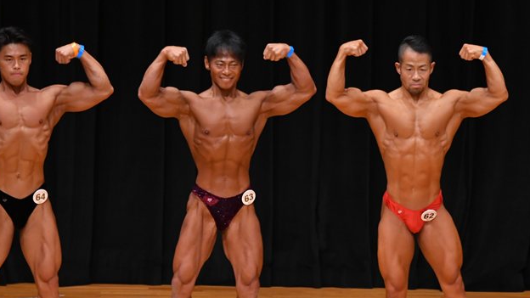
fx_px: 4933
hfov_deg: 6.2
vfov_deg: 3.5
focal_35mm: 351
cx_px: 238
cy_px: 197
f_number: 5.6
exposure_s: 1/400
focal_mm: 180
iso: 3200
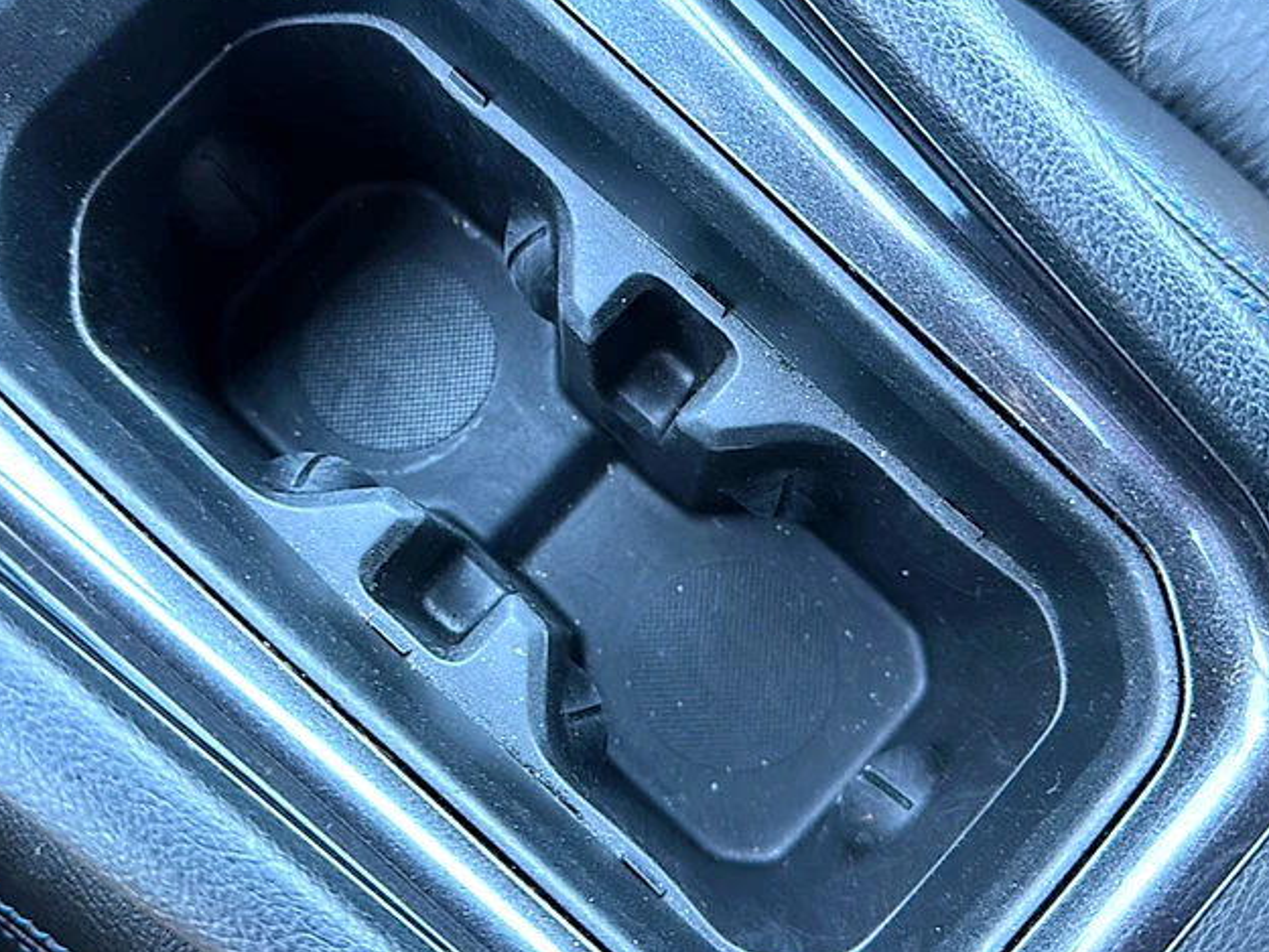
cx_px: 581
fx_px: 1027
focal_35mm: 28
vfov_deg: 49.7
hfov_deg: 63.3
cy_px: 454
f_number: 1.78
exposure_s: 1/40
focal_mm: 6.86
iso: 160
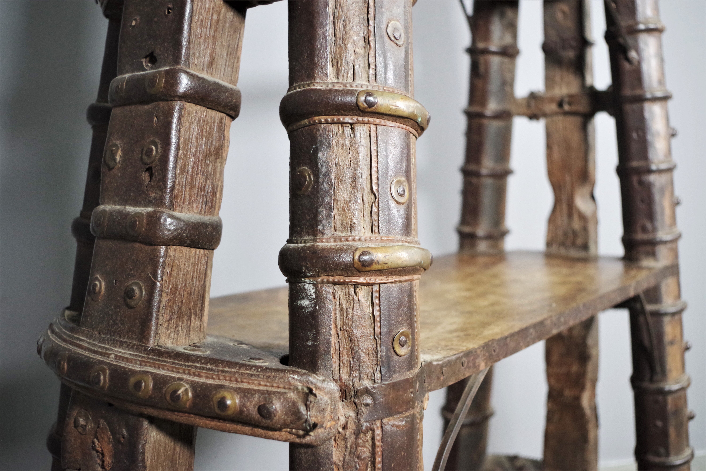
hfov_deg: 55.8
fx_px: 667
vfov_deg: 38.9
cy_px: 236
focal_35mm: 34
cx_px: 353
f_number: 4
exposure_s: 1/60
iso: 1600
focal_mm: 23.13
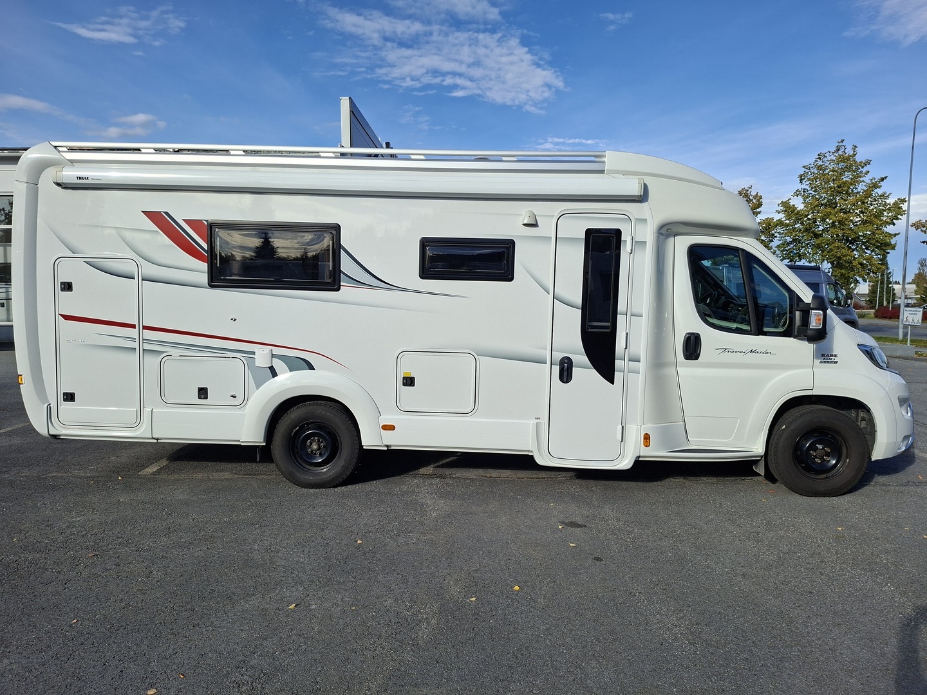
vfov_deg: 58.9
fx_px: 616
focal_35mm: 23
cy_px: 348
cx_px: 464
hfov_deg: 73.9
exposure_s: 1/1938
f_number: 1.8
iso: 50
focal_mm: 5.54
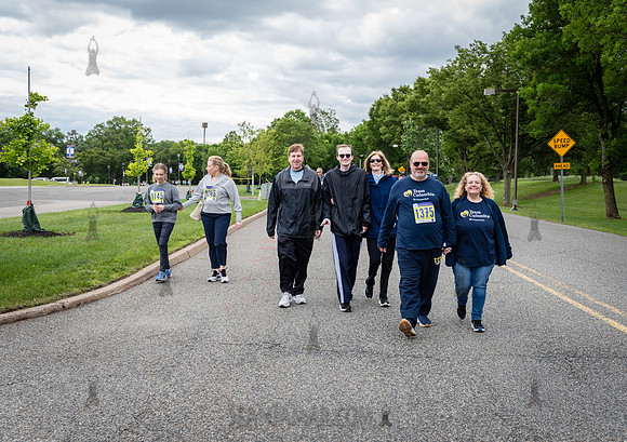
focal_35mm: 36
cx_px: 342
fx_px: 647
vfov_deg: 37.7
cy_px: 221
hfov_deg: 51.6
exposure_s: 1/1000
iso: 400
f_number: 4.5
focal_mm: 34
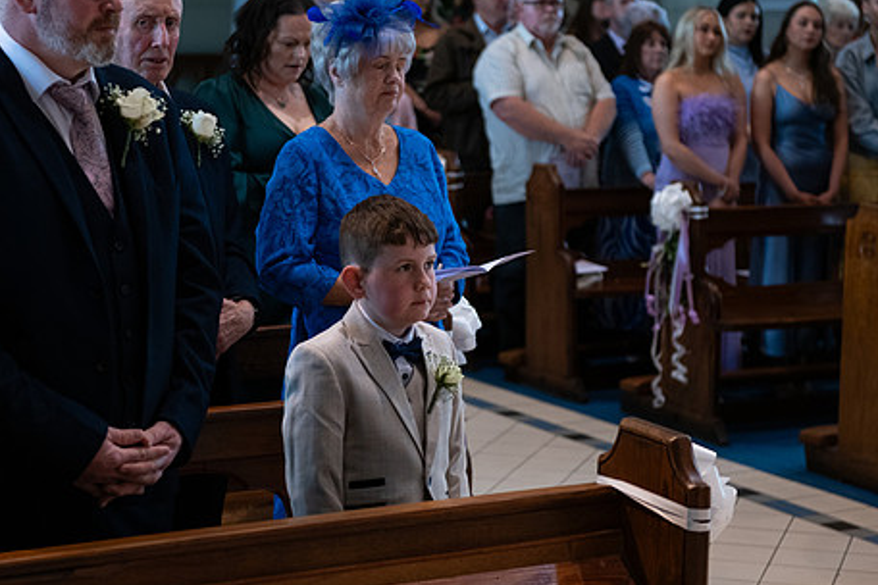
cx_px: 404
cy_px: 286
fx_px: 2170
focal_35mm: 89
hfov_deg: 22.9
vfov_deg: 15.4
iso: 800
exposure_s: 1/160
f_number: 3.5
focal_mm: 70
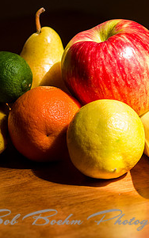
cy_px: 87
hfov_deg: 5.8
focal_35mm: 228
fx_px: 1482
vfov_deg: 9.2
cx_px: 72
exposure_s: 1/400
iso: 400
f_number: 5
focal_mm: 100
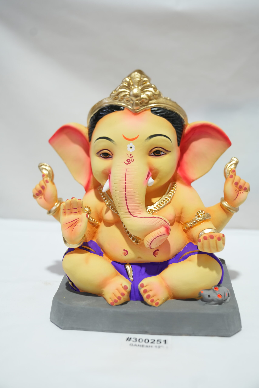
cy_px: 194
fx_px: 464
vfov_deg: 45.4
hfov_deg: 31.2
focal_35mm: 43
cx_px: 130
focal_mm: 43
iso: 800
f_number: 3.5
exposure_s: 1/200
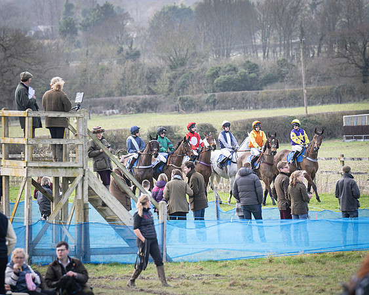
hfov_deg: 3.9
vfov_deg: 3.2
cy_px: 137
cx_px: 272
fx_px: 5363
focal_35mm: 491
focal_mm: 200
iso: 400
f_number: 4
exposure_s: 1/800
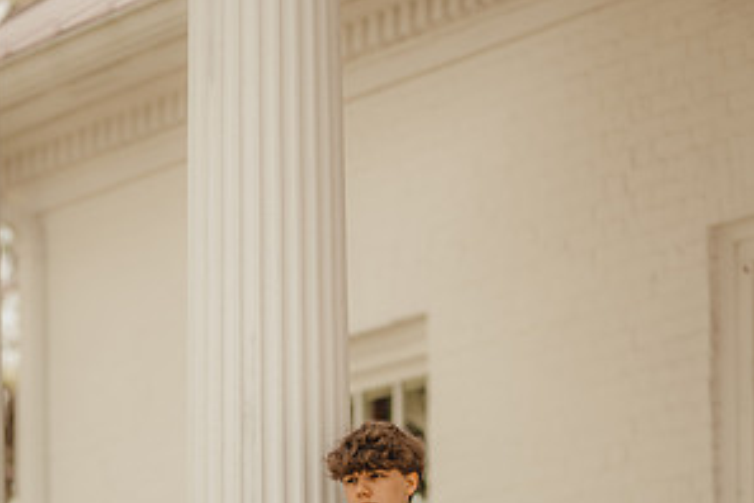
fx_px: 4984
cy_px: 485
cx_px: 376
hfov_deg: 8.7
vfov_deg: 5.8
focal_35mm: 238
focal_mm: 105
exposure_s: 1/800
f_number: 1.4
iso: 64
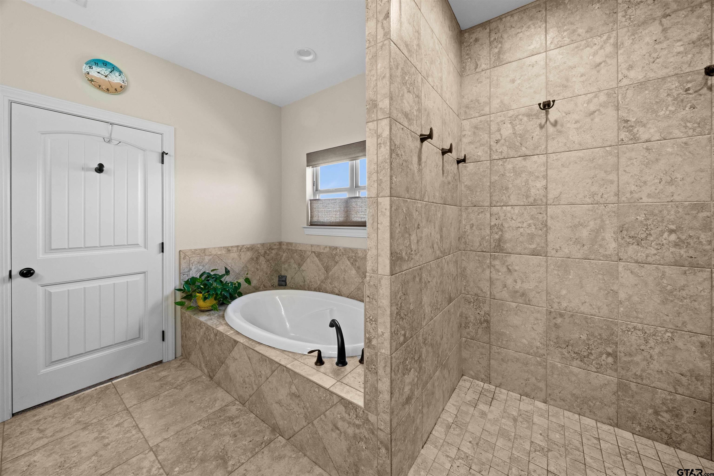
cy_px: 238
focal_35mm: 12
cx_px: 357
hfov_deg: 112.6
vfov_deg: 90.0
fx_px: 238
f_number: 9
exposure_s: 1/2
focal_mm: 12
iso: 400
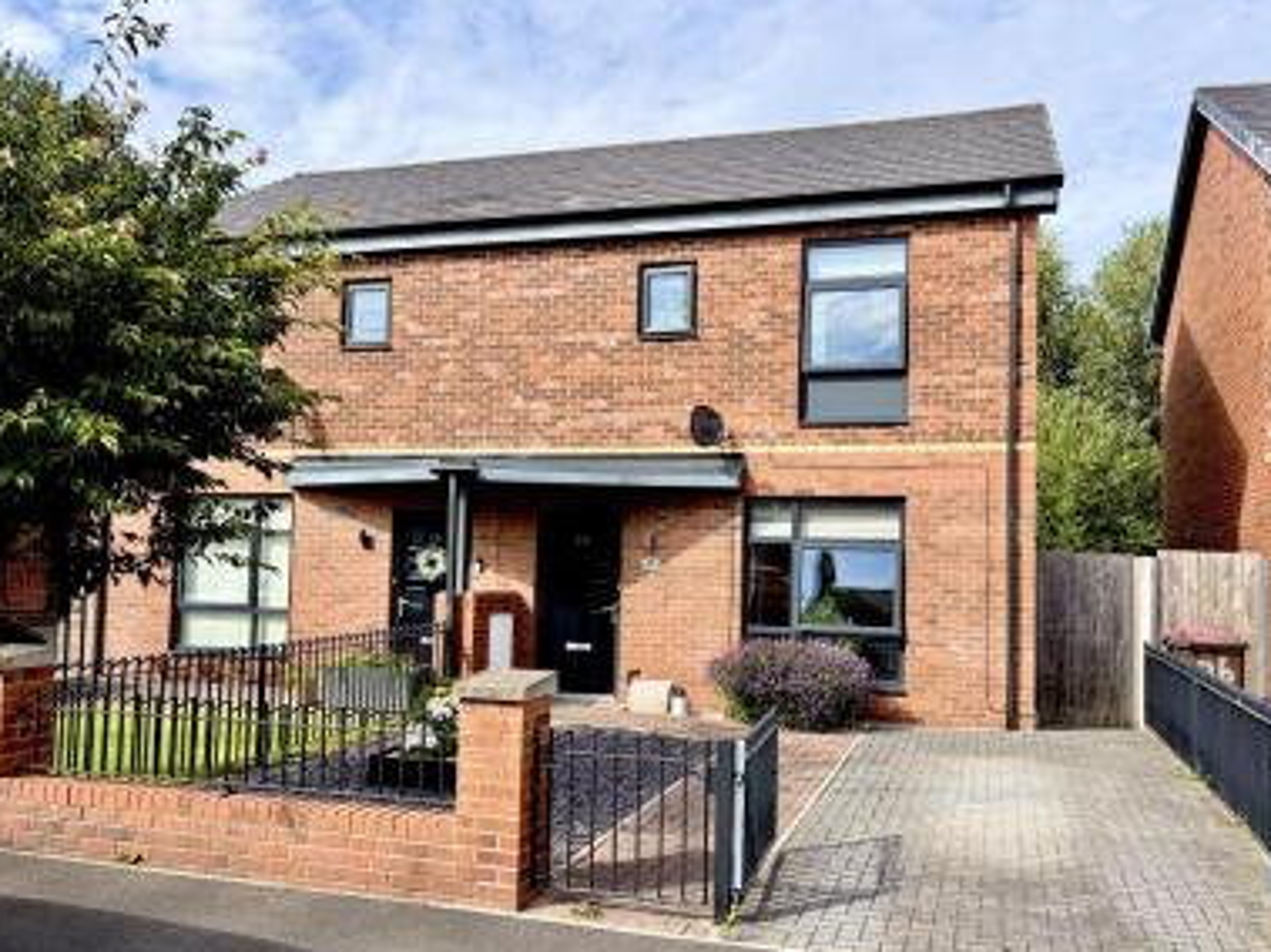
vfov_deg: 48.2
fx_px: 1064
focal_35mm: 29
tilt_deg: +3.5
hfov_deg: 61.6
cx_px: 672
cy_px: 501
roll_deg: -1.1
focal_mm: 5.96
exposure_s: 1/1901
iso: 50
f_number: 1.6
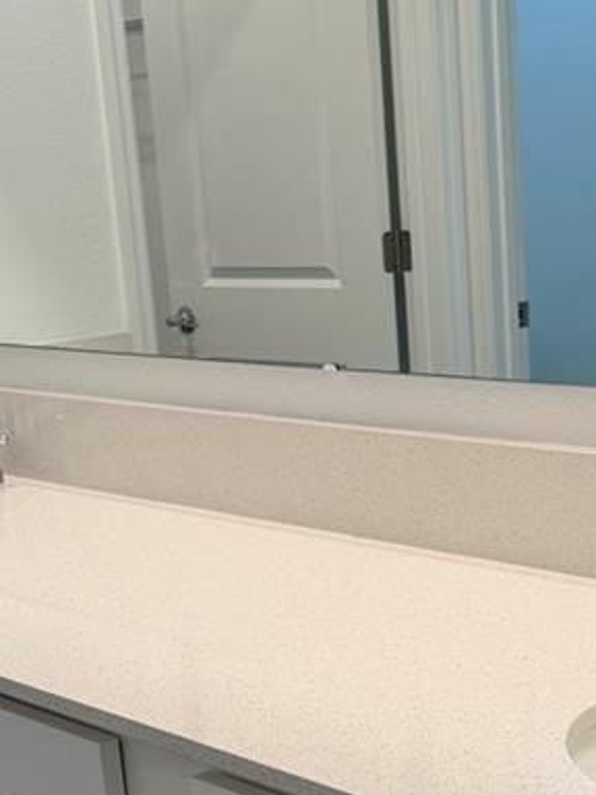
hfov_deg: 19.6
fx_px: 1722
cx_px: 335
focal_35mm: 75
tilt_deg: -13.9
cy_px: 561
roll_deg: +3.8
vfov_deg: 25.8
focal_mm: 6.76
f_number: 1.78
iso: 100
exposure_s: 1/120
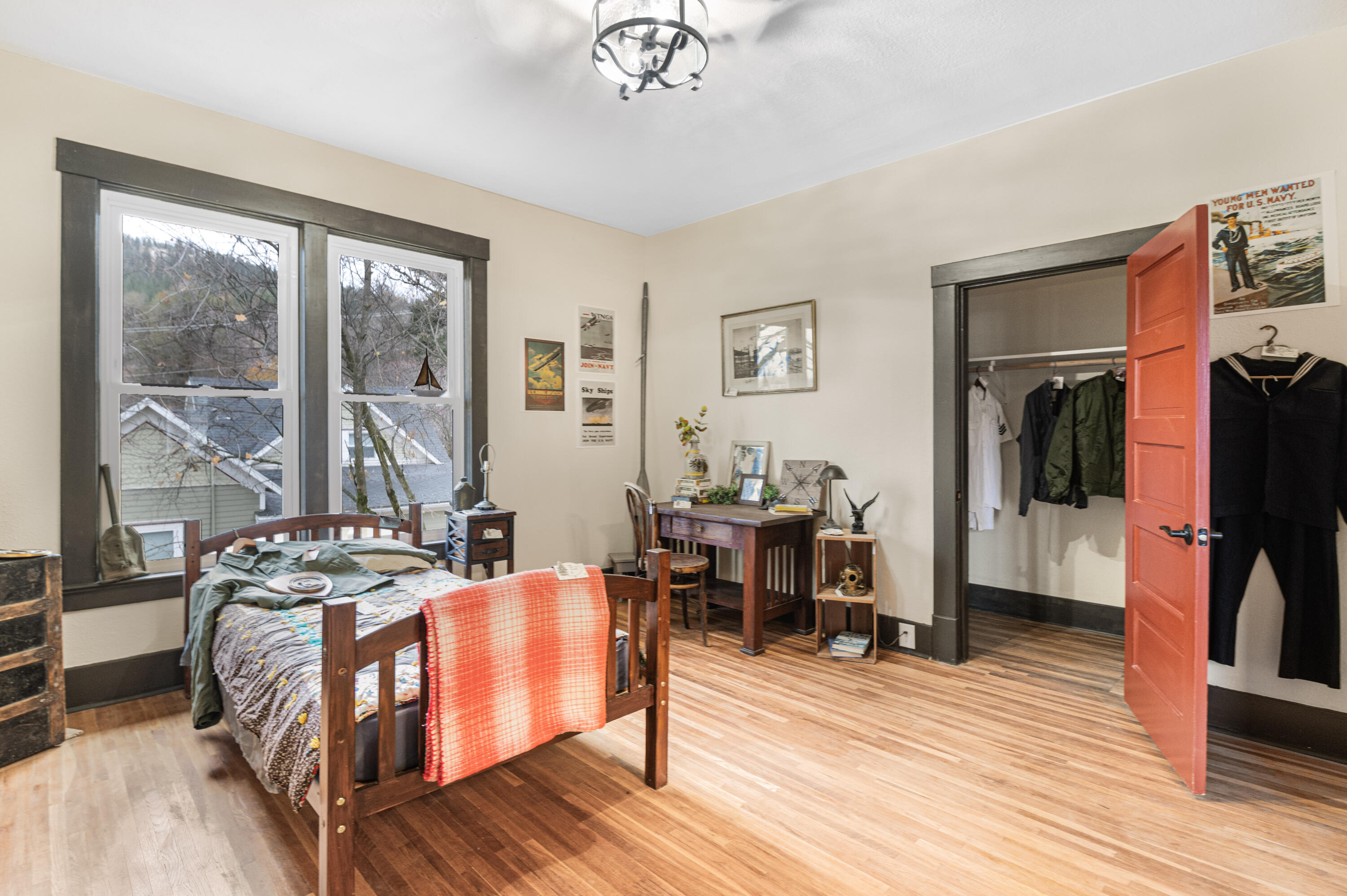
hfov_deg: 93.3
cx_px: 674
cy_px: 448
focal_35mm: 17
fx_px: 636
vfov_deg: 70.4
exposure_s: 1/5
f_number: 4.5
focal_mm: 17
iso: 1600
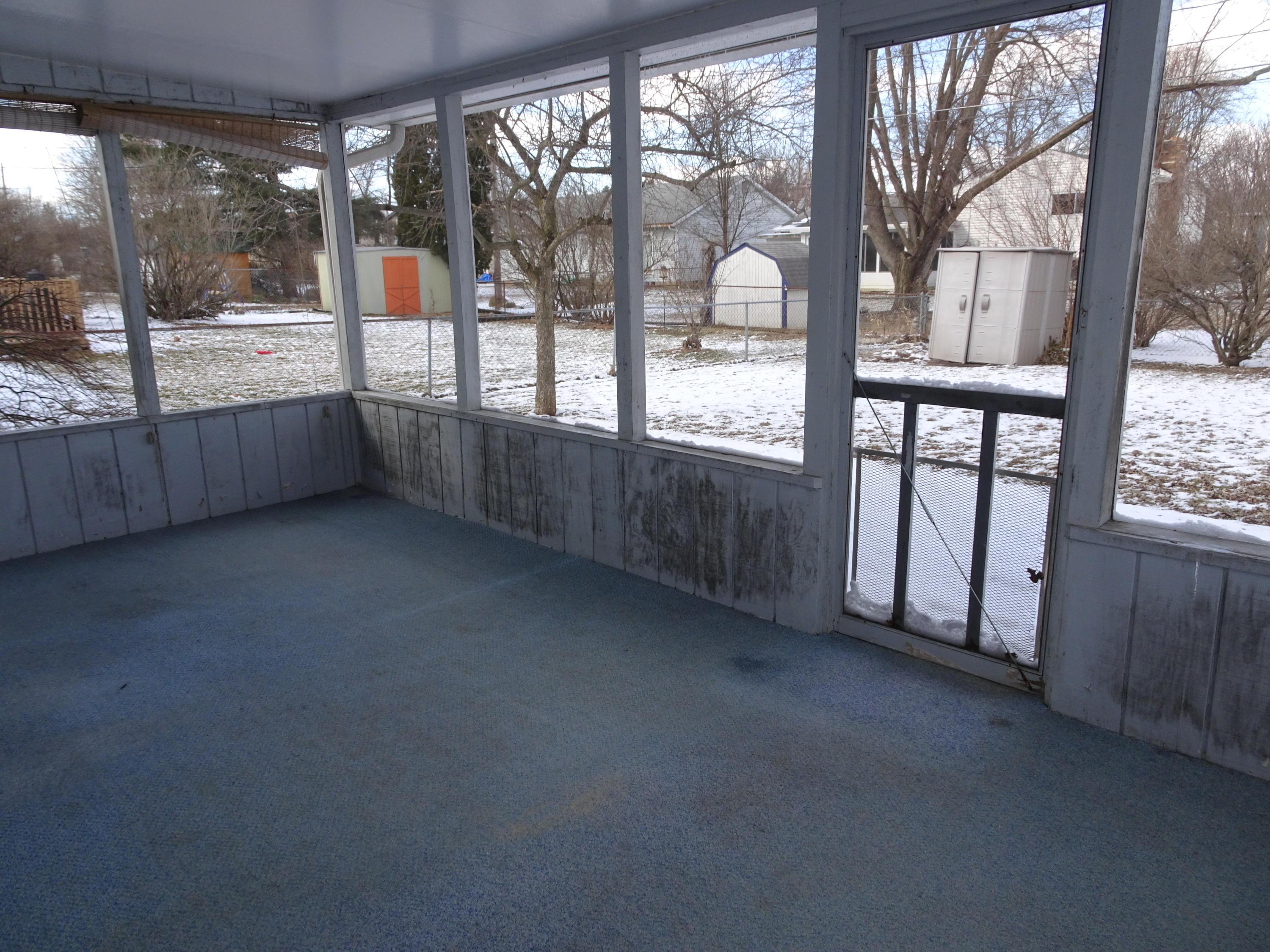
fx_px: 881
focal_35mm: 24
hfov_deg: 71.6
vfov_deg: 56.8
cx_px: 635
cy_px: 476
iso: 80
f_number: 3.5
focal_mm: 4.1
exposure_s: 1/200
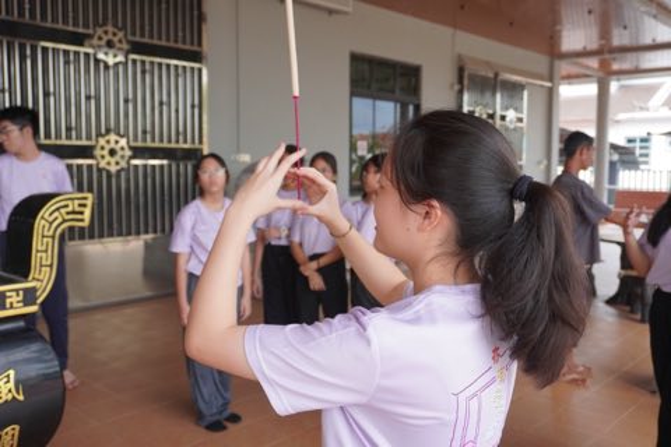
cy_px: 224
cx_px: 336
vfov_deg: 40.0
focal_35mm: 33
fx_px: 615
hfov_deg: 57.2
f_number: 4
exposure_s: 1/160
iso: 250
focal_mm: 22
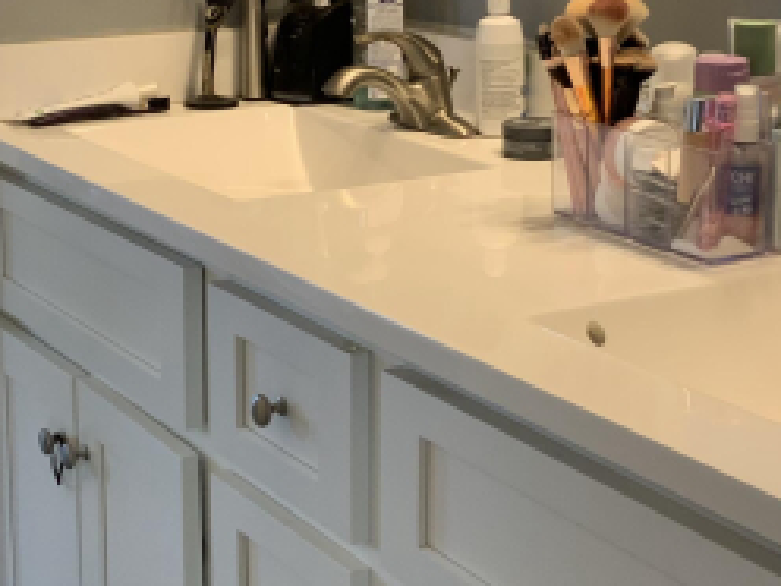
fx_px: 1760
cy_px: 154
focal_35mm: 78
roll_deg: +0.9
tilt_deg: -12.1
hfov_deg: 25.0
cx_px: 361
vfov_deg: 18.8
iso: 50
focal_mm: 3
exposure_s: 1/60
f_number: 1.8
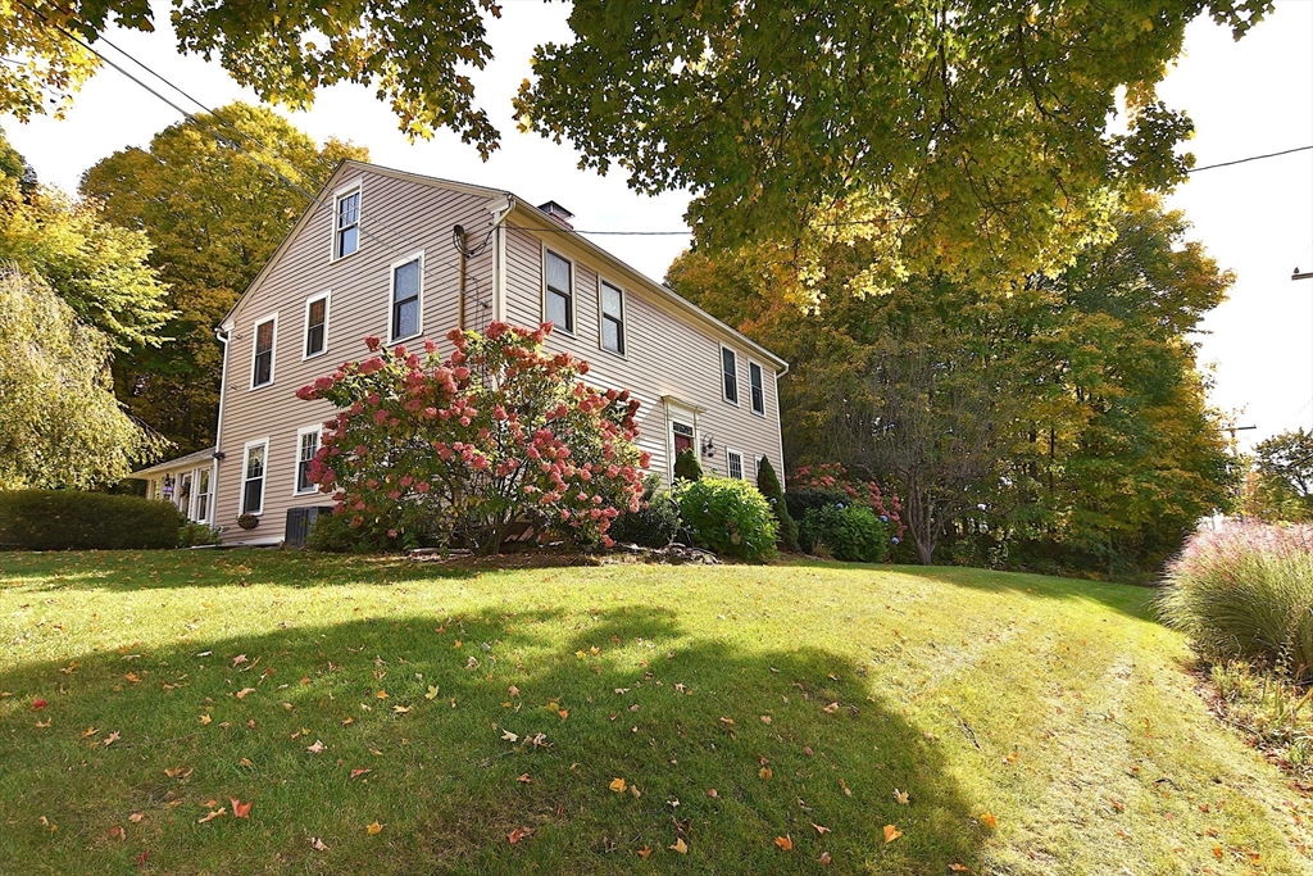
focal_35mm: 18
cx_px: 656
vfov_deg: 67.4
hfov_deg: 90.0
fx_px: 657
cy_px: 438
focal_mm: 12
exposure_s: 1/200
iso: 100
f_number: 7.1
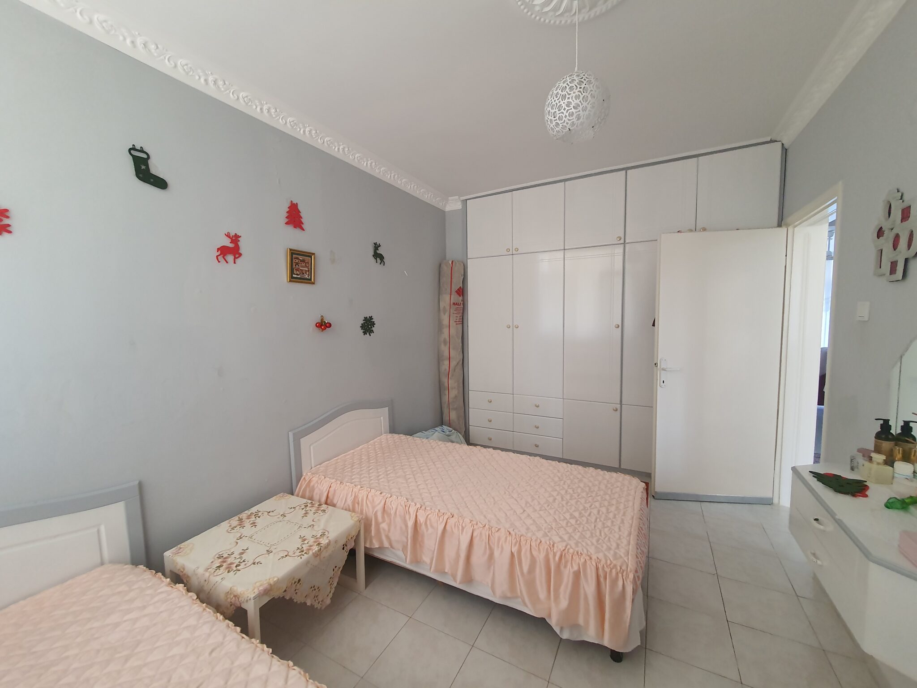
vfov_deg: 89.9
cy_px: 344
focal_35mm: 13
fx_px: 344
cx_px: 458
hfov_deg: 106.2
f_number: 2.2
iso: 250
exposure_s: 1/50
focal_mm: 1.8
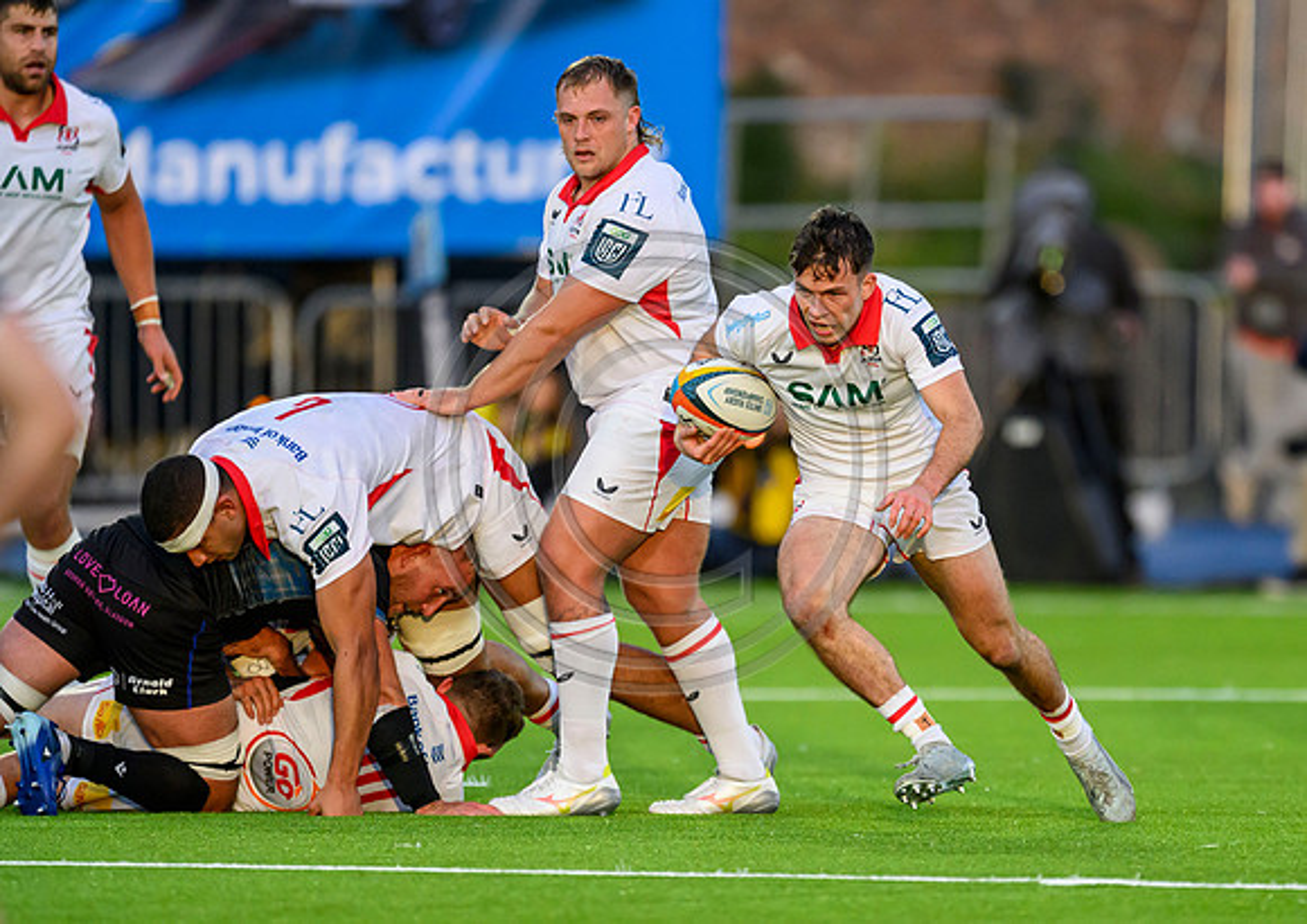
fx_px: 32894
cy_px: 514
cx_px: 912
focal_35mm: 889
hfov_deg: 2.3
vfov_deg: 1.6
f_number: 4
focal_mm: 560
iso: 2500
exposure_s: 1/2000
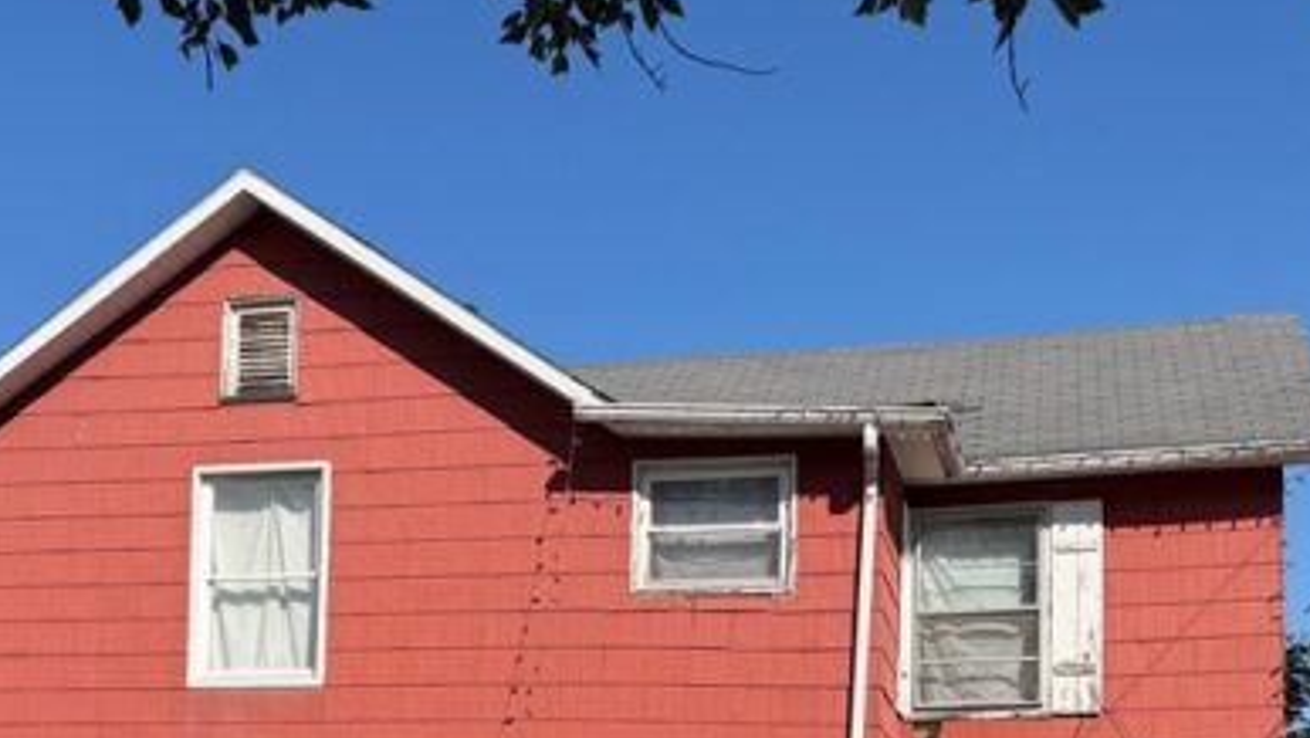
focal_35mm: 54
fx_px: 1876
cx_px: 582
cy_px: 843
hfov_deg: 38.4
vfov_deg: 21.0
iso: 80
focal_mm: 6.76
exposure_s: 1/5319
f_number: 1.78
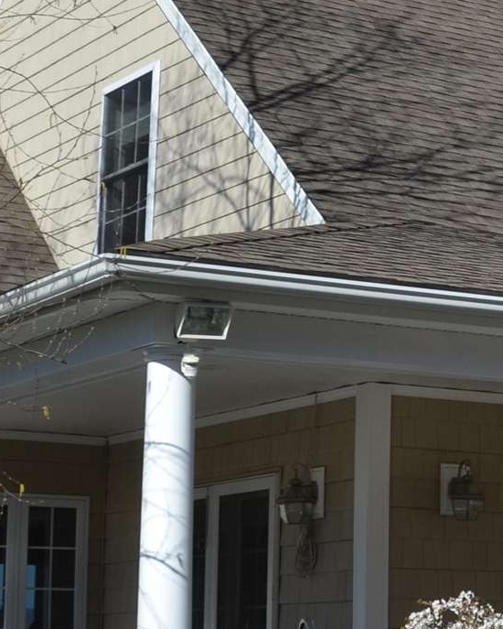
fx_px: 2102
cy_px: 296
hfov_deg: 12.7
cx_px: 843
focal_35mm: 113
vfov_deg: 17.0
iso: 160
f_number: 8
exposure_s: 1/250
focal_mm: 18
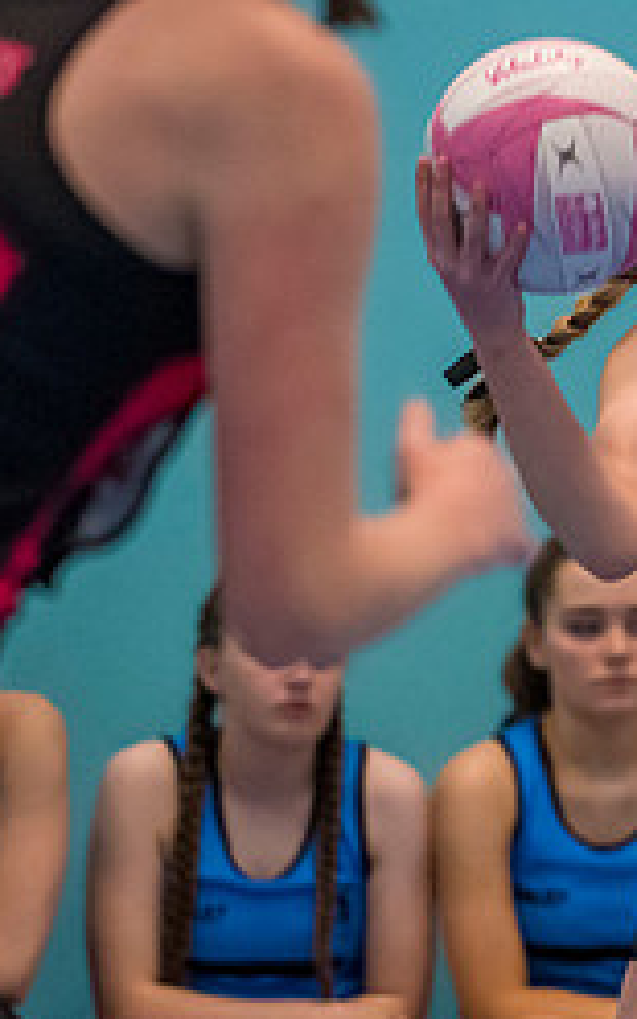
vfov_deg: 3.4
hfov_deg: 2.1
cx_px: 834
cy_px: 517
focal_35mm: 619
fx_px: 17194
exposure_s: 1/500
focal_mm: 200
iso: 5000
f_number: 4
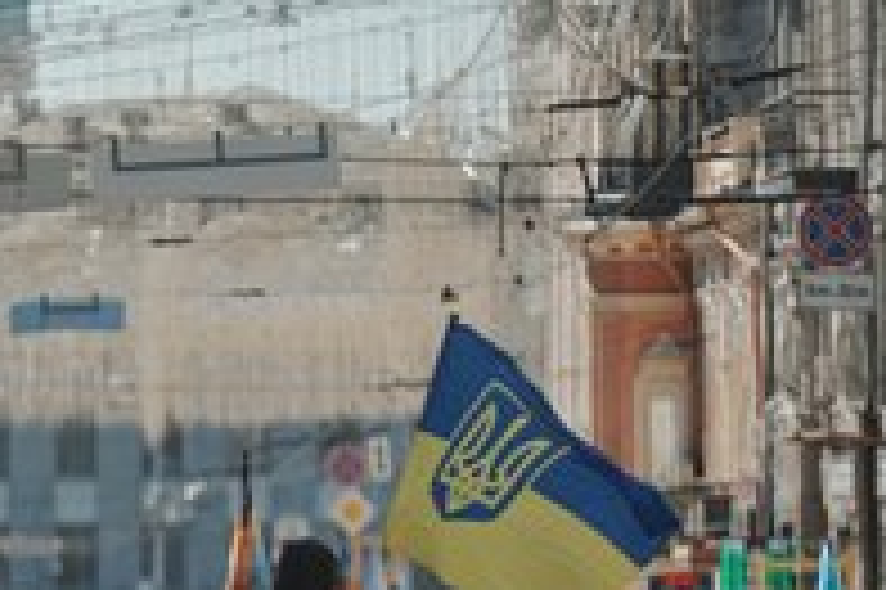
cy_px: 453
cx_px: 27
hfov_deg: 4.0
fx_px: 12541
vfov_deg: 2.7
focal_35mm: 510
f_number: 5.6
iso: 400
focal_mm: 251
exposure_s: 1/2500
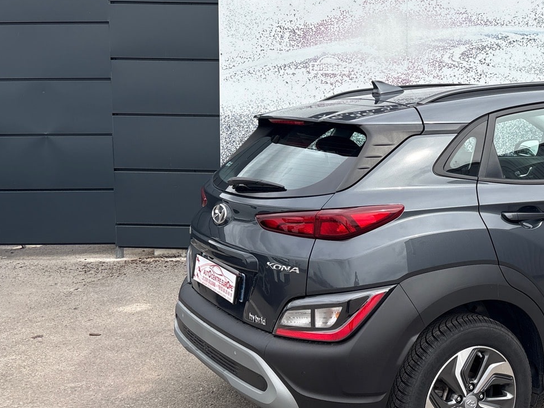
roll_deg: -0.2
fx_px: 754
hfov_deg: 37.0
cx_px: 495
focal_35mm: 48
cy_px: 137
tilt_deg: -4.3
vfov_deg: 30.0
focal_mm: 5.96
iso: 50
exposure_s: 1/1667
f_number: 1.6
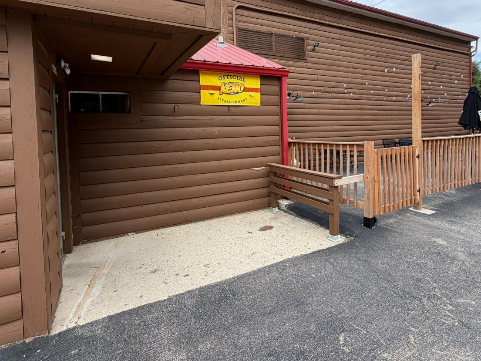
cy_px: 137
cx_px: 235
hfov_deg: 84.6
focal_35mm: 19
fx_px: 264
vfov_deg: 67.7
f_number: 2.2
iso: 50
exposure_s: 1/502
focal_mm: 2.22
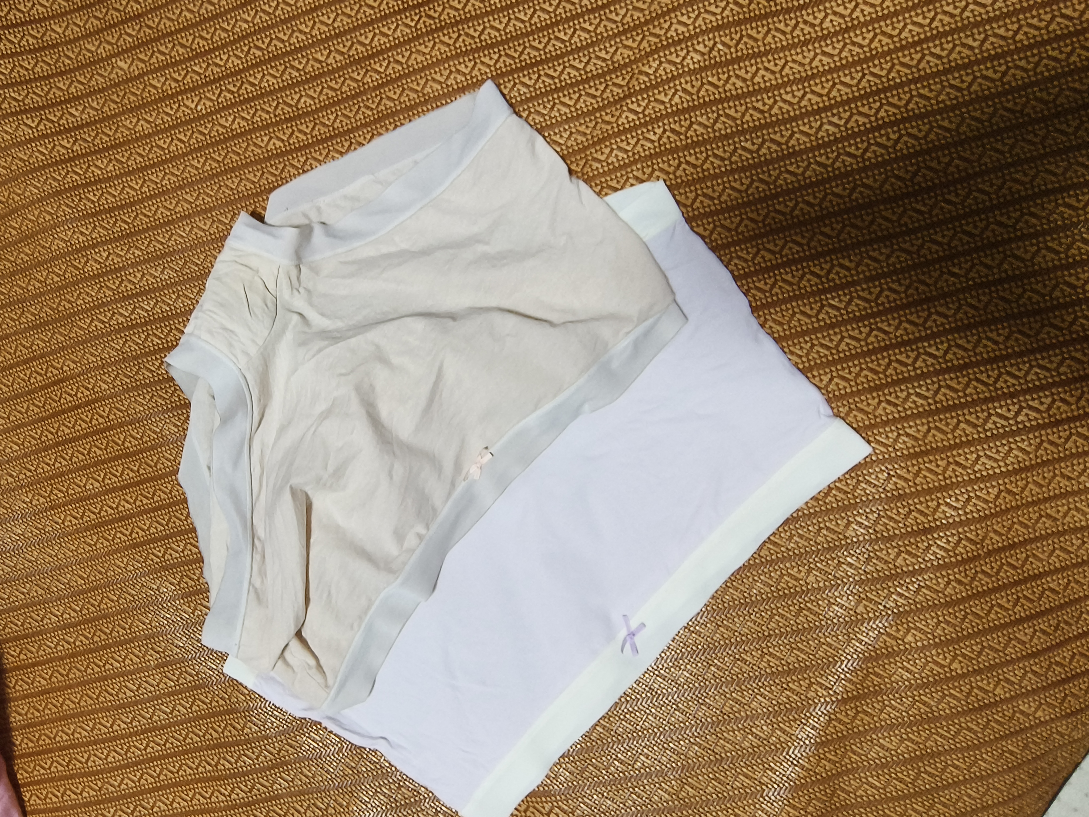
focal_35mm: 26
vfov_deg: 53.1
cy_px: 408
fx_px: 818
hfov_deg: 67.3
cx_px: 544
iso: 359
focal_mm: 2.28
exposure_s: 1/30
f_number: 2
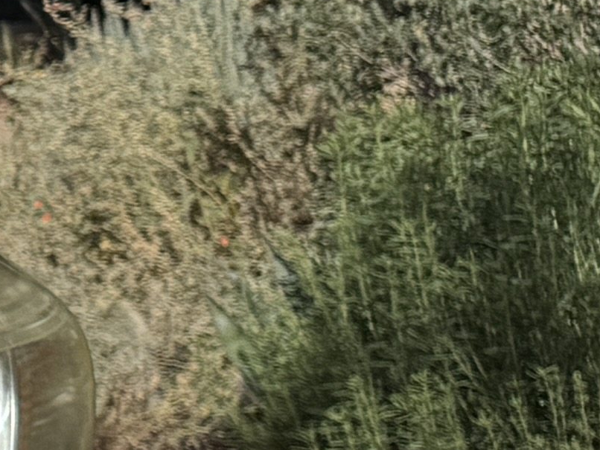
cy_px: 381
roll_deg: +2.3
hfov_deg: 9.0
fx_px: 2947
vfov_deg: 8.7
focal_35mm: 170
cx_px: -1298
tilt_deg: -7.7
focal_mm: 6.76
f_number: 1.78
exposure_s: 1/11905
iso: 80
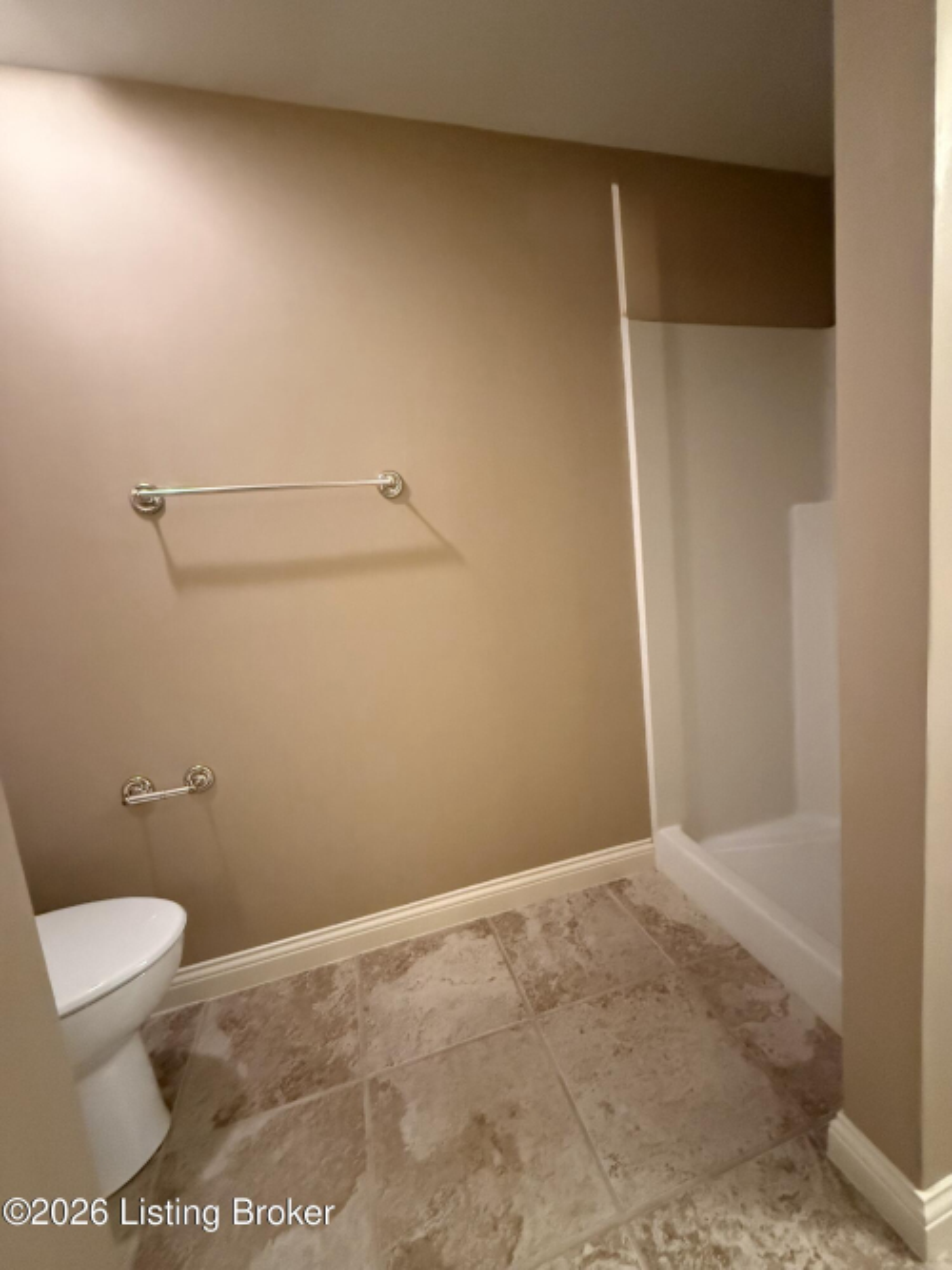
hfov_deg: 85.7
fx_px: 514
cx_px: 476
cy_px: 635
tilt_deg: -6.7
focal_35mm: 14
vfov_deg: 102.1
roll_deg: +5.0
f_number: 2.2
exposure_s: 1/60
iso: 1250
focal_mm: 2.22
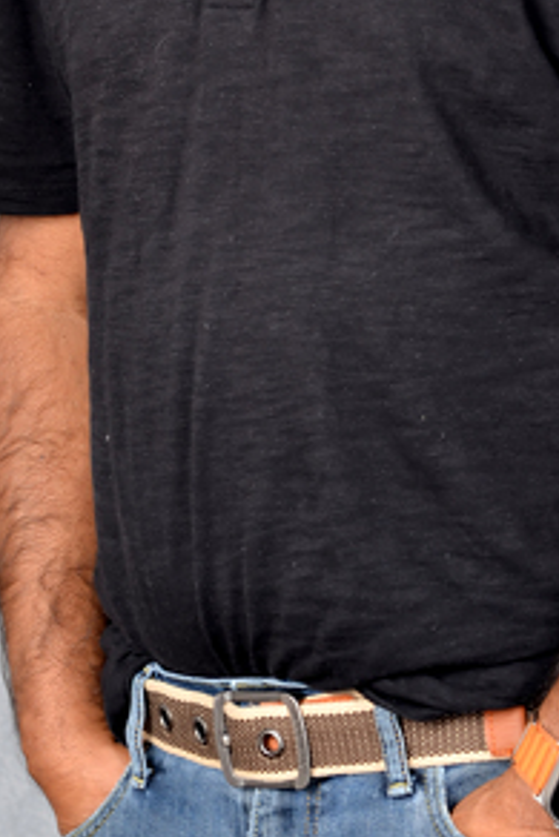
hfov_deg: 6.7
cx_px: 363
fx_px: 4746
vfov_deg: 10.0
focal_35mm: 204
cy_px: -23
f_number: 7.1
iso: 100
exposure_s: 1/125
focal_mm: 85
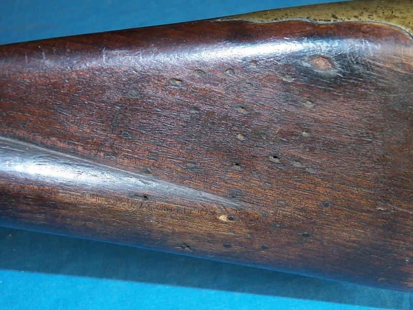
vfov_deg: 23.7
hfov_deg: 31.2
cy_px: 155
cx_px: 206
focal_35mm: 62
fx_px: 740
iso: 400
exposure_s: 1/40
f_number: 3.6
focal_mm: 11.2
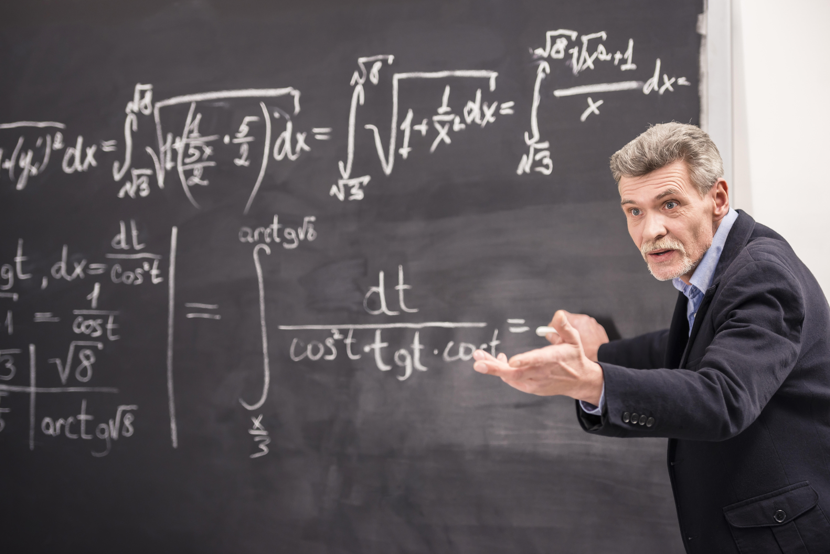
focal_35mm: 98
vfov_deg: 14.0
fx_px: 2260
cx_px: 415
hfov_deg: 20.8
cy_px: 277
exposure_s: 1/100
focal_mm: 98
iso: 400
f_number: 3.2
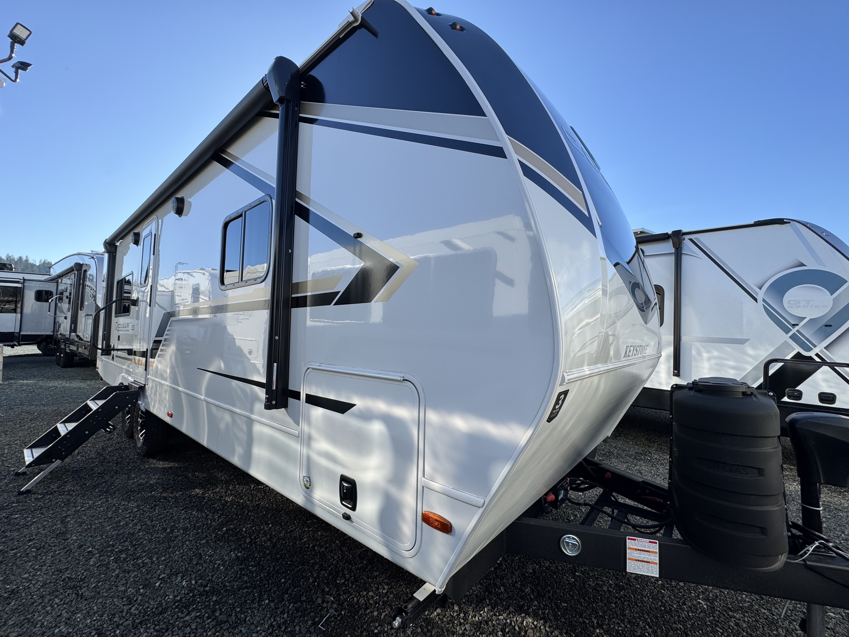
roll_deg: -0.4
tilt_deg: +1.2
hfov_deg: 102.1
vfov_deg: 85.7
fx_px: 343
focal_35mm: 14
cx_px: 424
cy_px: 318
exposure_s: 1/763
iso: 40
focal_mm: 2.22
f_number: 2.2
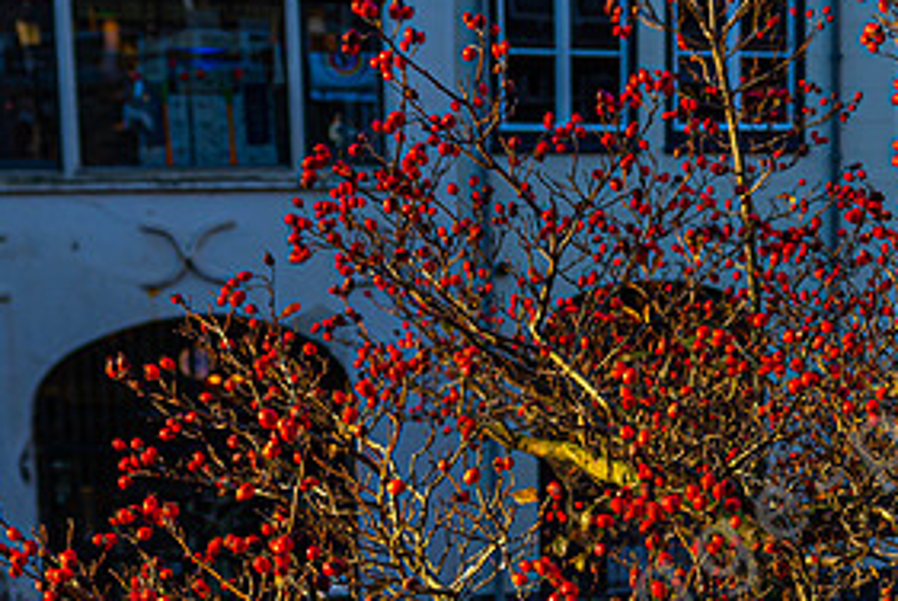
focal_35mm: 68
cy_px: 420
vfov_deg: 20.0
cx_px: 895
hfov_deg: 27.9
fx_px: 1698
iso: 160
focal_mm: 22
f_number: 3.2
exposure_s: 1/640
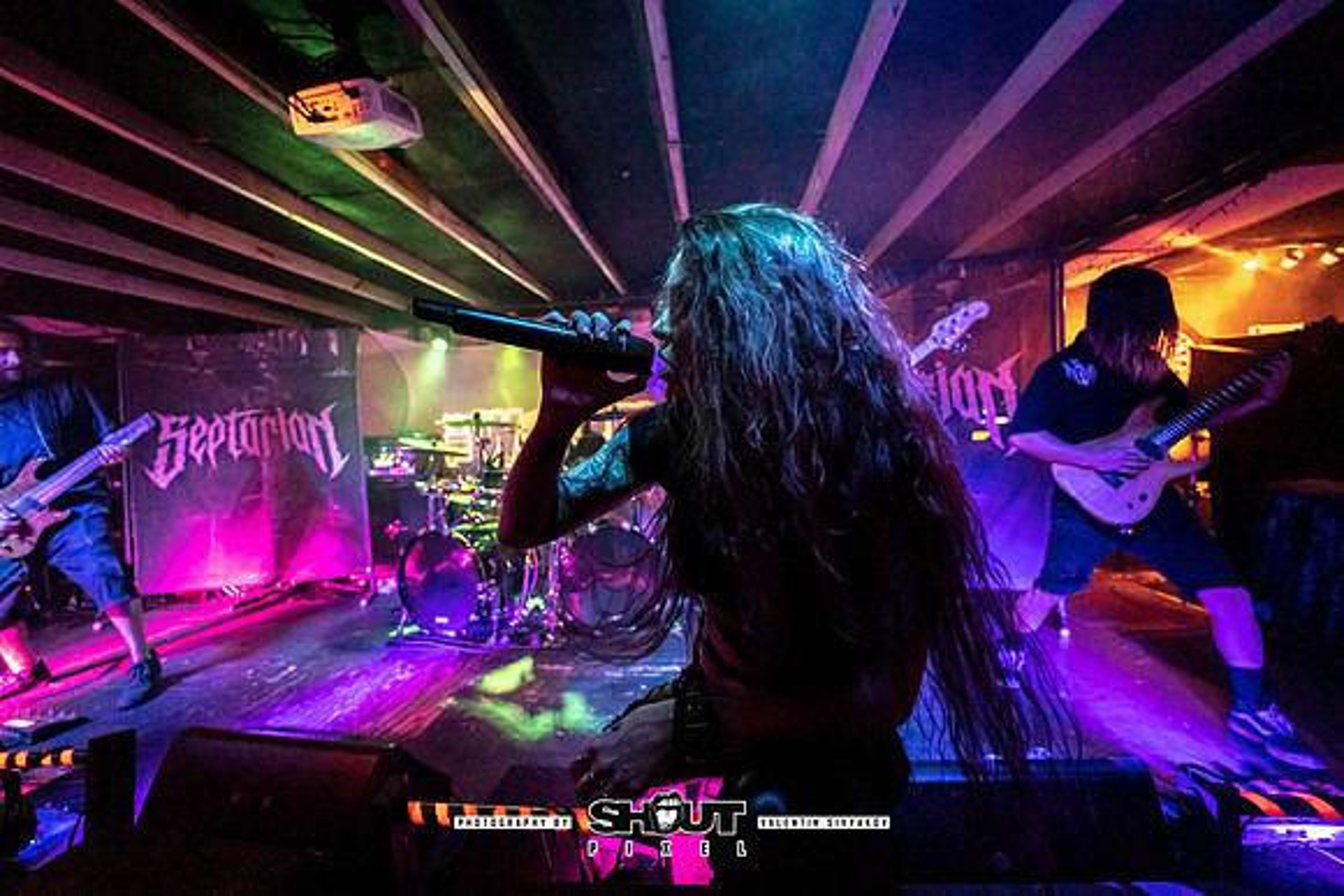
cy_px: 448
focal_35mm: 14
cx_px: 672
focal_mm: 14
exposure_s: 1/250
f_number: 3.2
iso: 3200
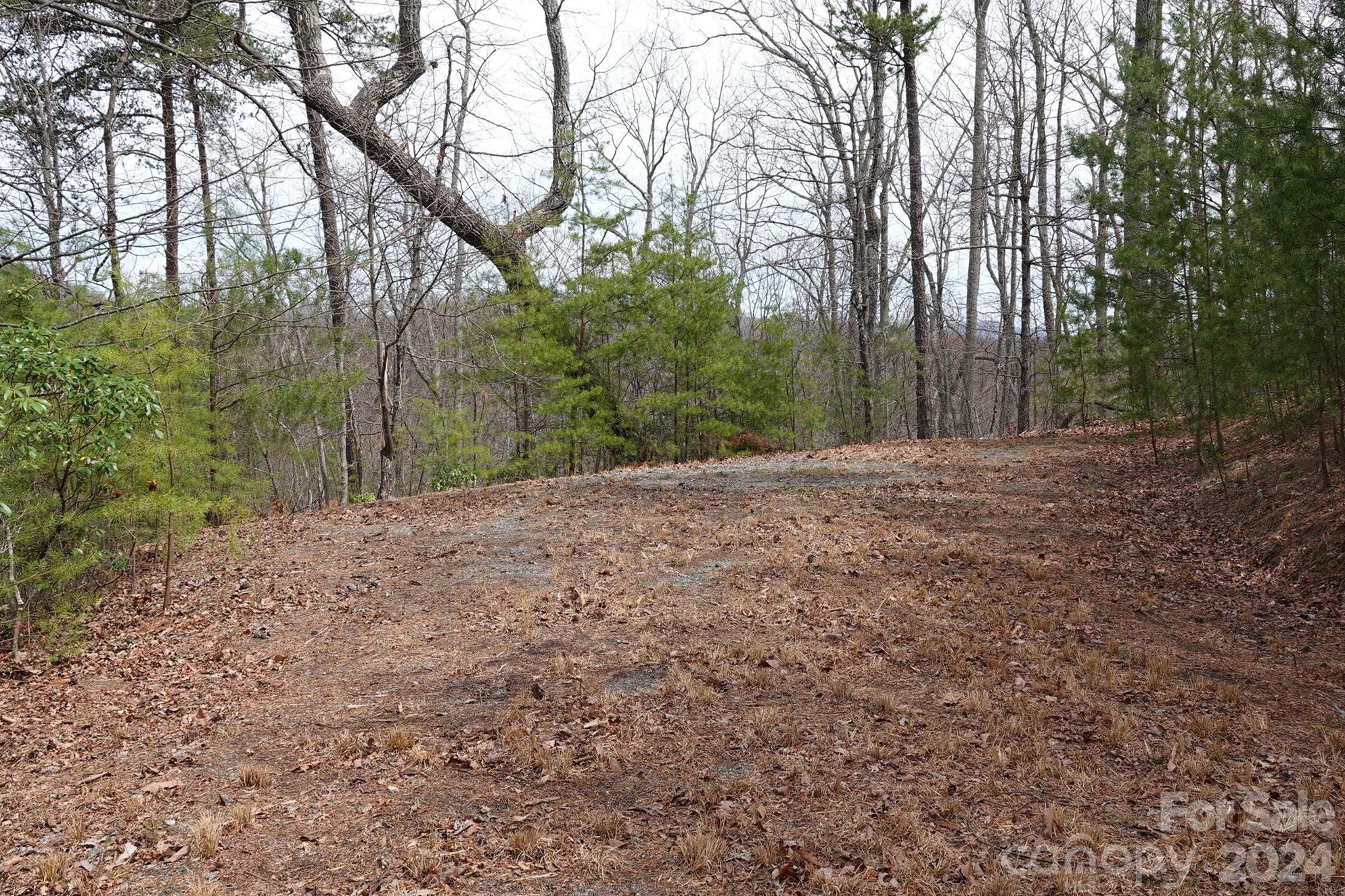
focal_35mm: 34
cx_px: 691
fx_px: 1270
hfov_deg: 55.8
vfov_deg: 38.9
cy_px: 457
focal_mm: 12.04
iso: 100
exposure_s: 1/400
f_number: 4
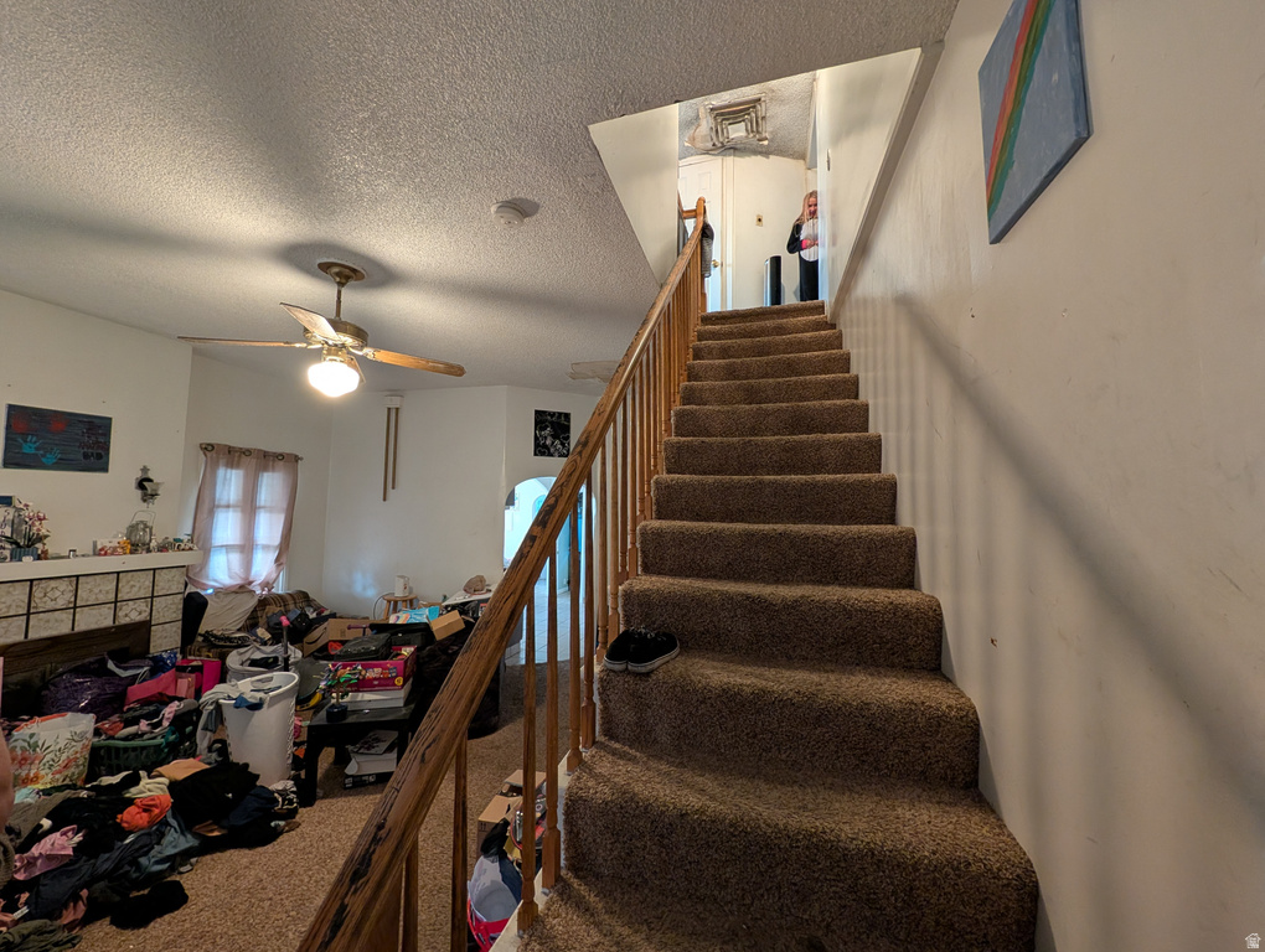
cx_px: 632
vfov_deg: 94.6
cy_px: 476
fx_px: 439
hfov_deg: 110.5
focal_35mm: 12
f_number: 1.7
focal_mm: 2.02
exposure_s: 1/23.8
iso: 257
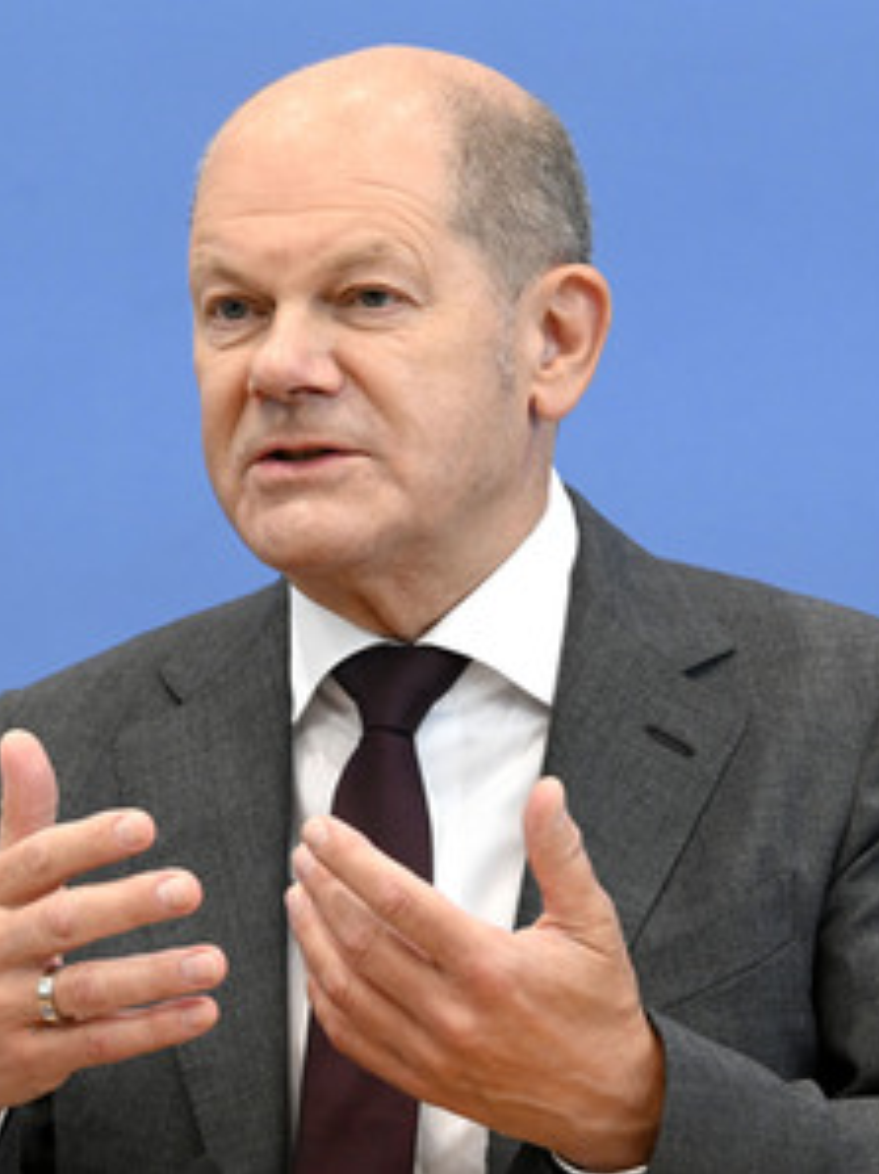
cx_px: 408
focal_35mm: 160
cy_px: 587
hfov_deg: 9.3
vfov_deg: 12.4
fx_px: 5425
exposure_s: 1/640
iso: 5000
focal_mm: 110
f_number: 6.3
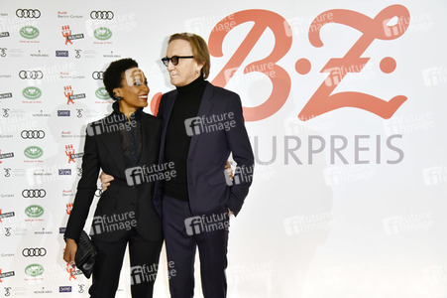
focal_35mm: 44
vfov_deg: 30.5
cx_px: 224
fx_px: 546
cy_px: 149
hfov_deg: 44.5
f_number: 6.3
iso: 2500
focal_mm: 44
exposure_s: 1/160
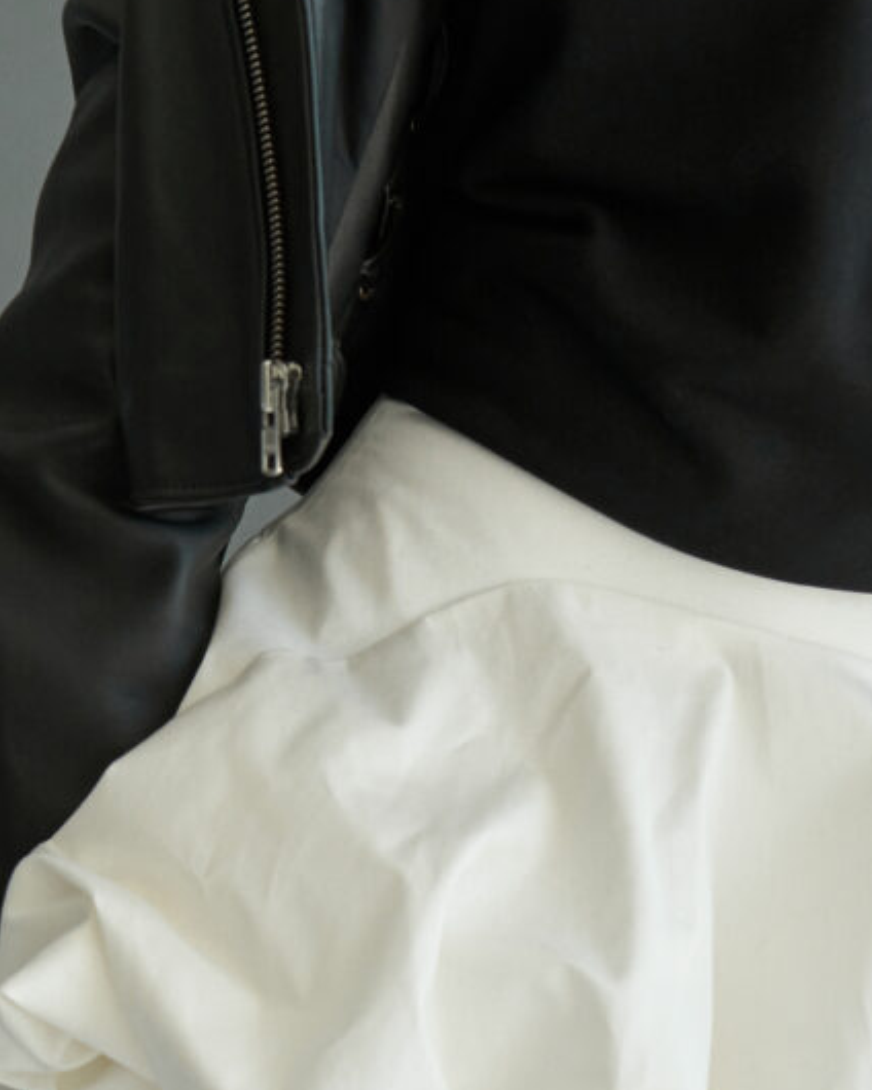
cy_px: 282
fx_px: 3420
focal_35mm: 106
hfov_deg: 14.5
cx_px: 623
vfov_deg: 18.0
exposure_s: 1/500
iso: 640
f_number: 5
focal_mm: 35
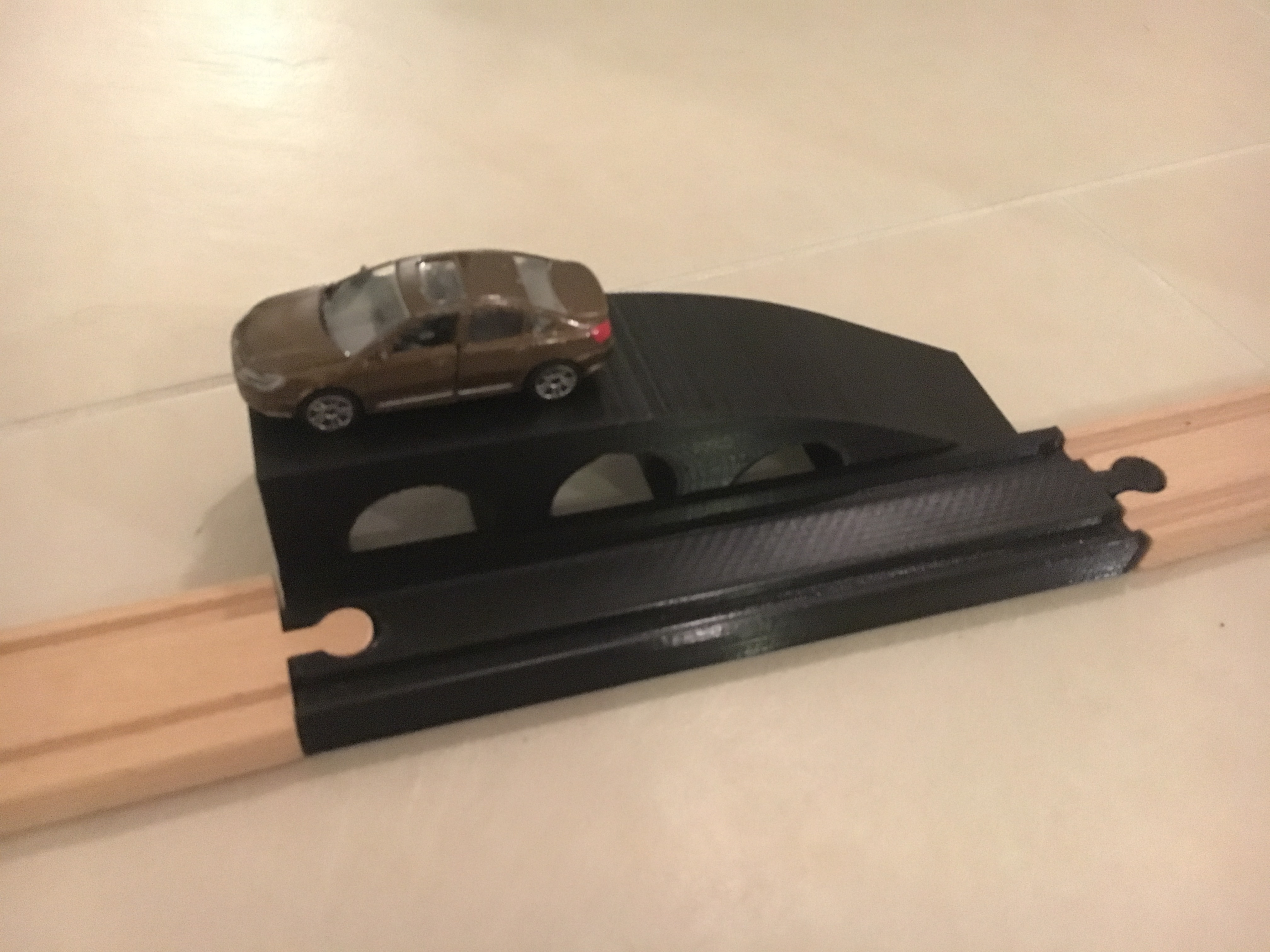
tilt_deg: -47.6
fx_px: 1064
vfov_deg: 48.2
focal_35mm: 29
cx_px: 635
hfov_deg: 61.7
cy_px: 476
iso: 1600
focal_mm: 4.15
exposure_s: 1/17
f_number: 2.2
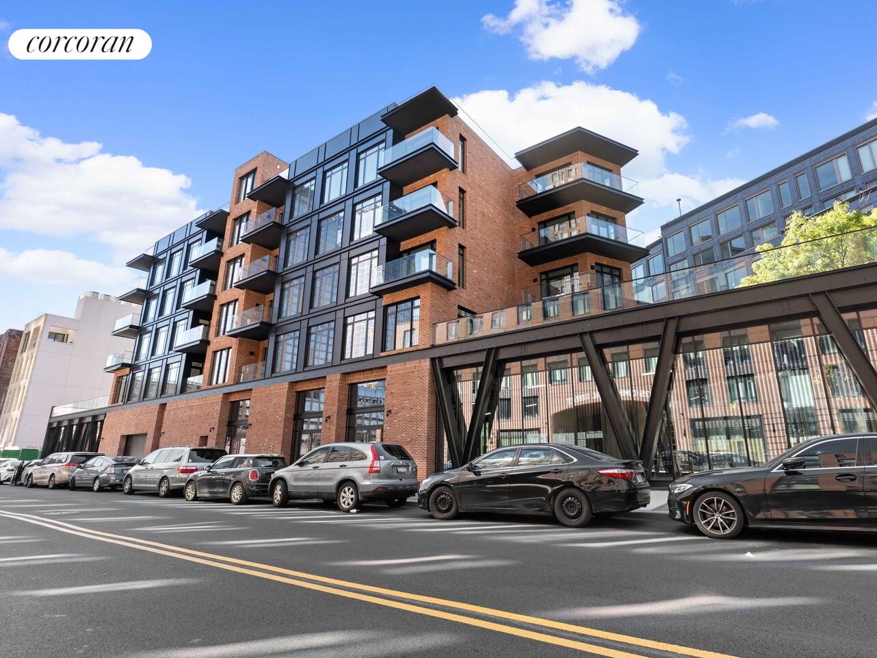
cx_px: 490
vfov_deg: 71.6
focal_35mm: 18
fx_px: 456
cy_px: 340
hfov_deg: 87.4
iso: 200
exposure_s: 1/20
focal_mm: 16
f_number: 11
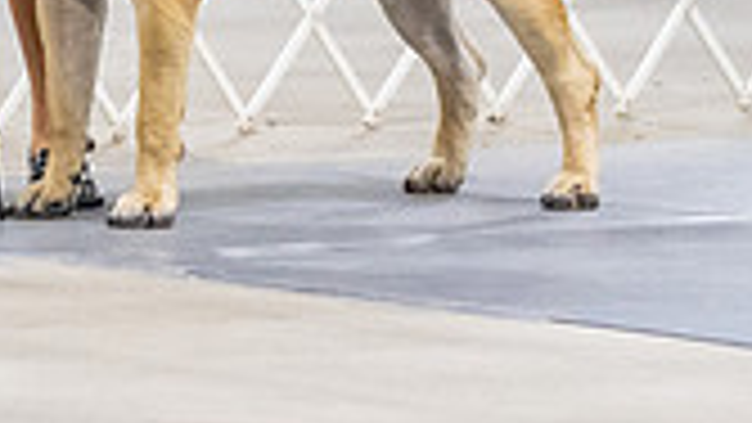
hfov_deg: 4.7
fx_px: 9134
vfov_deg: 2.6
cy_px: -385
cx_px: -86
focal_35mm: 458
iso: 6400
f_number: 3.2
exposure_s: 1/320
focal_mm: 126
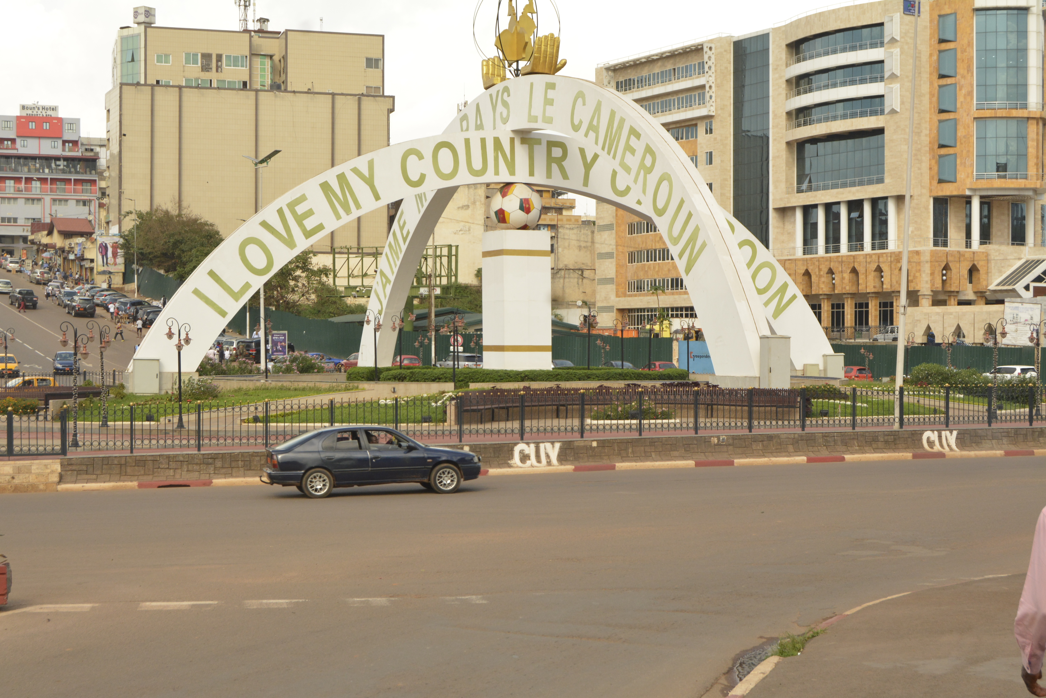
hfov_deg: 35.0
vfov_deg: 23.8
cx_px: 523
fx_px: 1656
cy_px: 349
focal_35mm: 57
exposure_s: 1/400
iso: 800
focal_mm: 38
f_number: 10
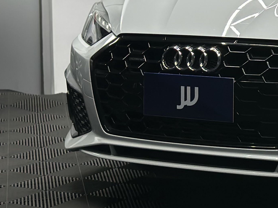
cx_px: 391
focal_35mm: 140
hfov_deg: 13.4
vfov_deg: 10.4
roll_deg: +1.5
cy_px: -45
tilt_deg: -3.5
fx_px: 1125
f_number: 1.78
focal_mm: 6.86
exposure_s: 1/115
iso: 64
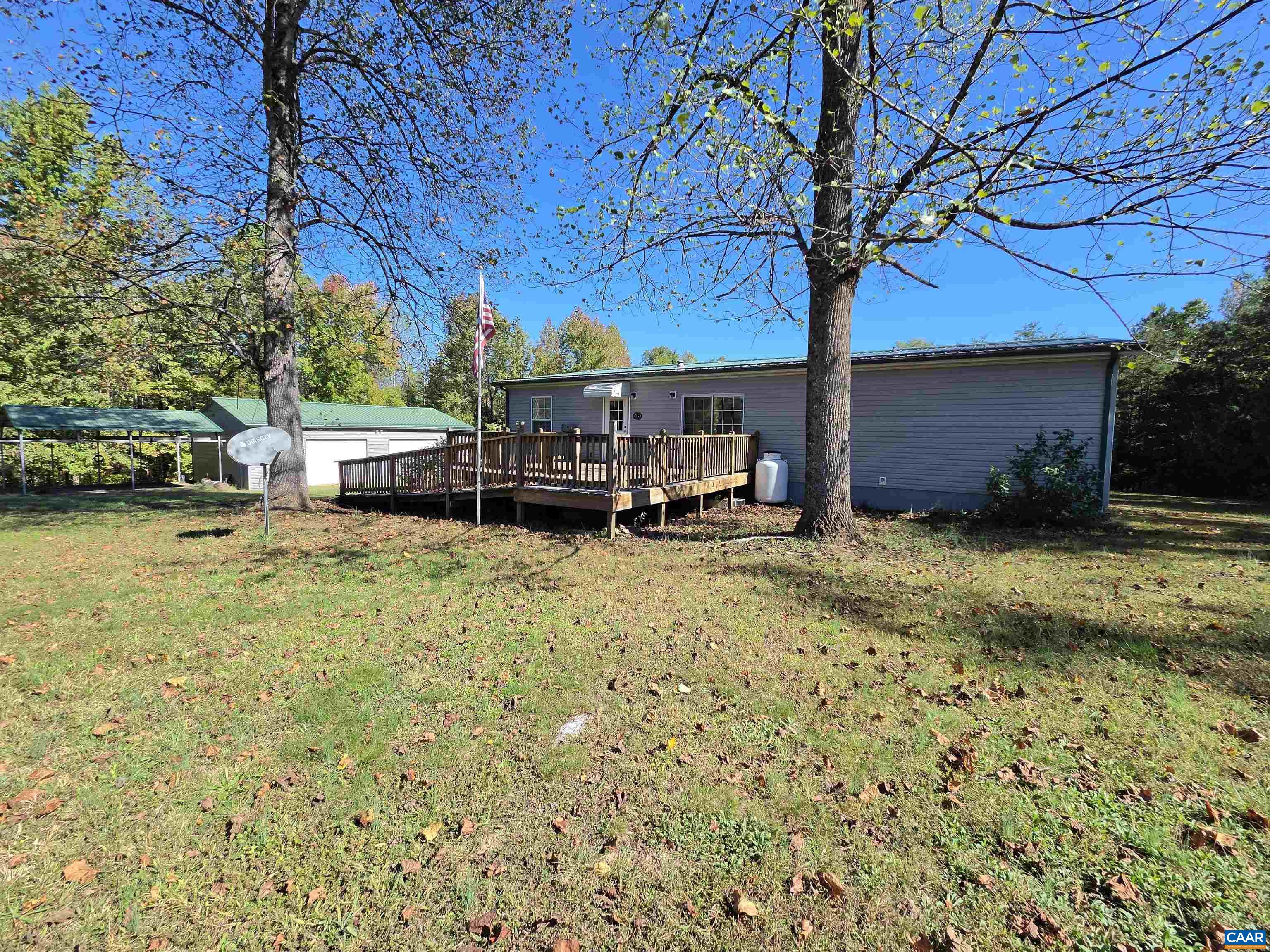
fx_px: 477
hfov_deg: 106.2
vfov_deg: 89.9
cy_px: 476
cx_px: 635
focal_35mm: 13
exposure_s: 1/1864
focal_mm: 2.2
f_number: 2.2
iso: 100
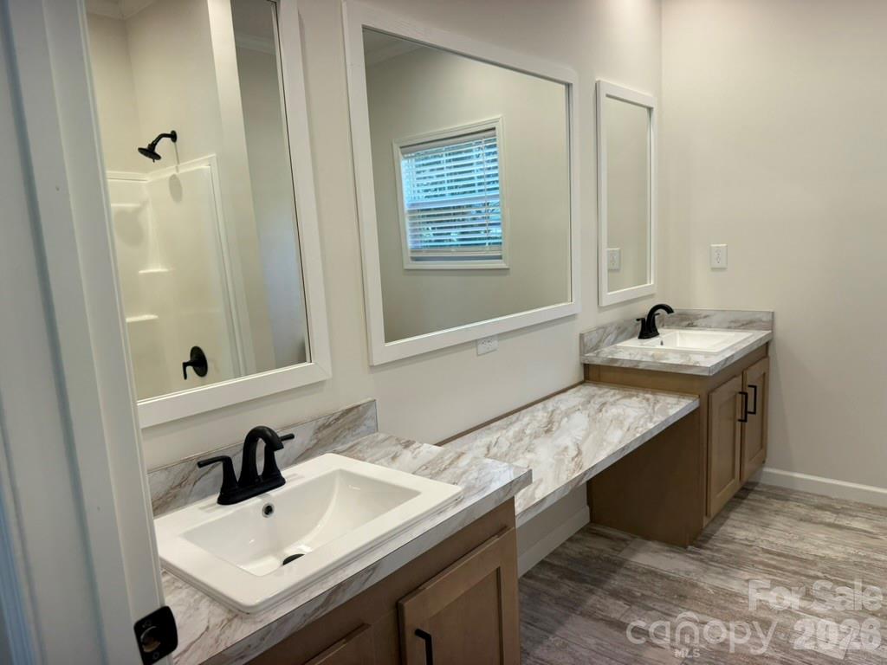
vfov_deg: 56.8
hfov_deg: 71.6
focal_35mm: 24
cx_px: 444
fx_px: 615
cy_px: 332
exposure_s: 1/120
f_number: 1.78
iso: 50
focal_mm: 6.76
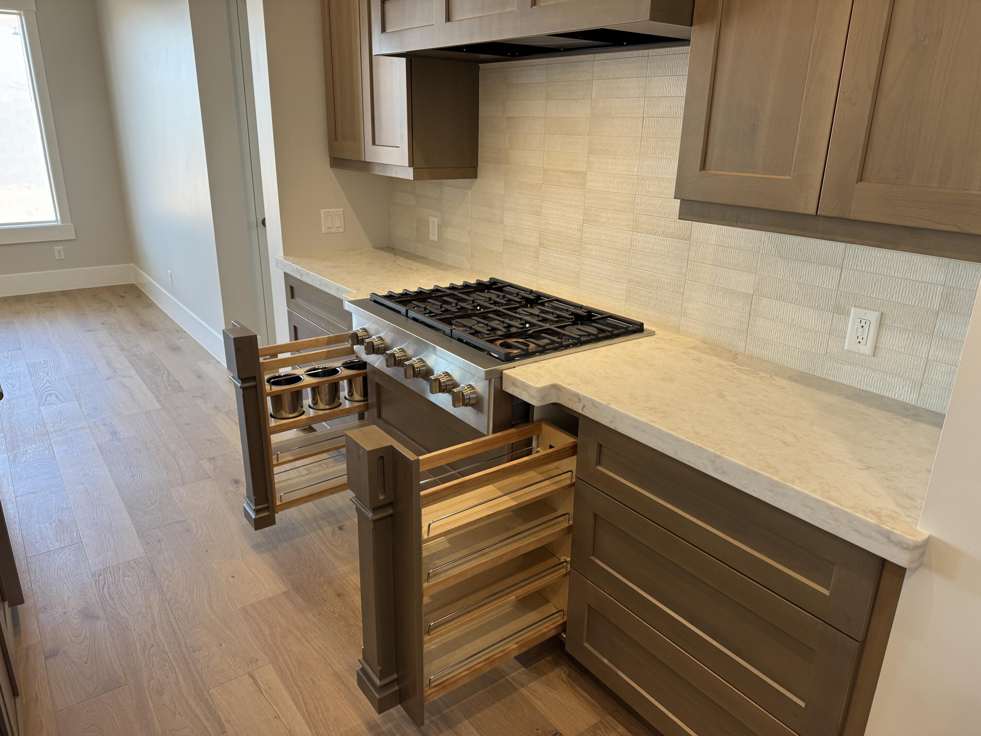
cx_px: 490
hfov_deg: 71.6
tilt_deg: -17.9
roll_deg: -1.0
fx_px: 680
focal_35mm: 24
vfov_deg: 56.8
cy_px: 368
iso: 125
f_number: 1.78
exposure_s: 1/120
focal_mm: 6.76
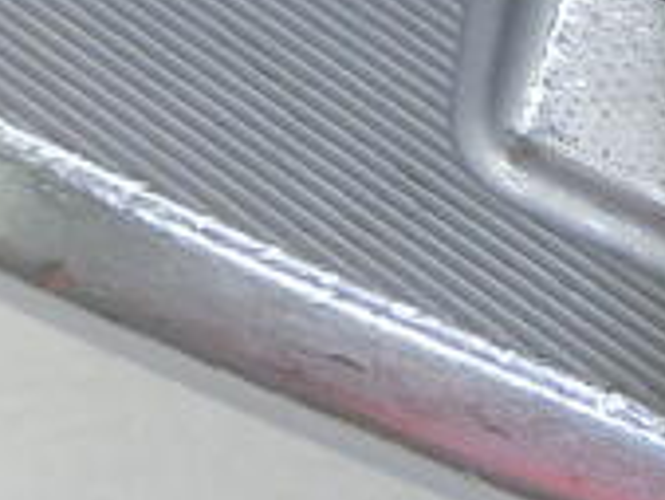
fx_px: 2730
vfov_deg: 10.3
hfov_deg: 13.3
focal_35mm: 142
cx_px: 905
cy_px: -59
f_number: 2.8
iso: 160
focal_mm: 5.4
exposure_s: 1/125
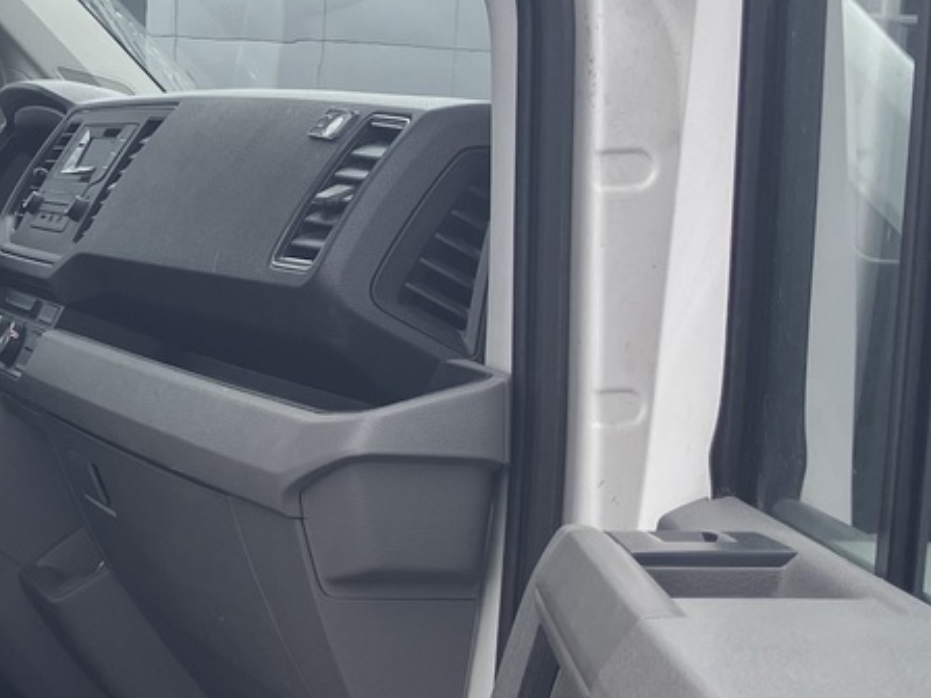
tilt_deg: -7.0
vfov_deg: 16.4
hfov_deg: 20.0
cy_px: 469
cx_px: -281
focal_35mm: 90
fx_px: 2421
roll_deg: -1.0
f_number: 1.8
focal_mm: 3.99
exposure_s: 1/592
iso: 32
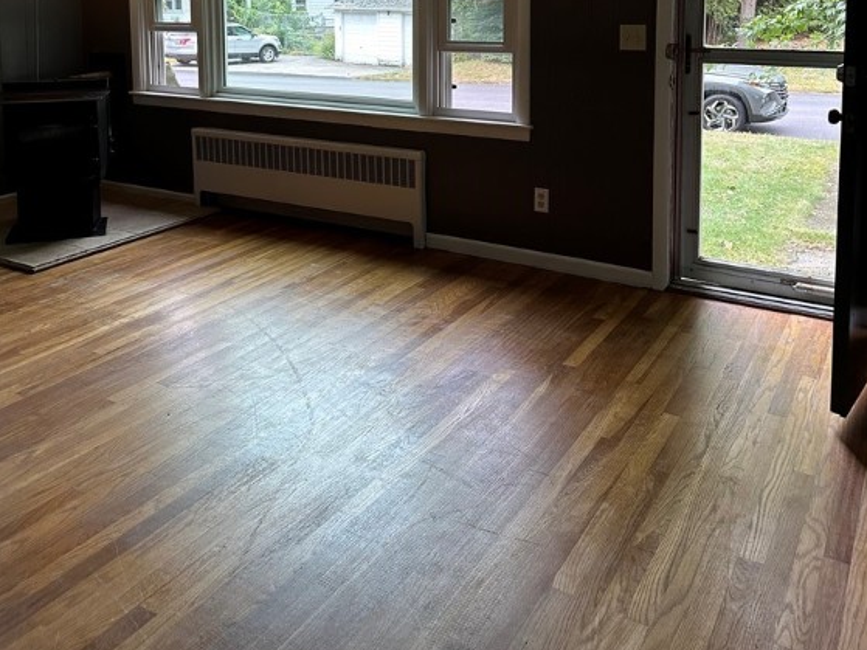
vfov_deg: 39.8
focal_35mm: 33
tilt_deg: -6.6
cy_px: 65
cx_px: 434
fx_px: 826
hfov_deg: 55.4
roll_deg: -1.4
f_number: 1.78
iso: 200
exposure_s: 1/120
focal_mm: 6.86
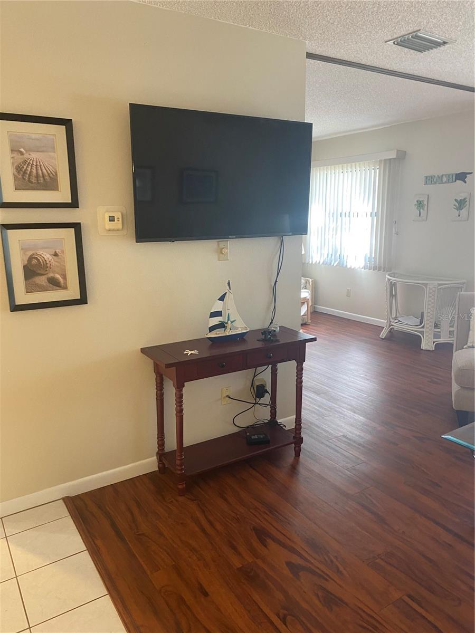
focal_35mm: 26
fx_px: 476
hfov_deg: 53.1
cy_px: 316
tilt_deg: -12.4
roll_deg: -0.1
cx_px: 238
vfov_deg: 67.3
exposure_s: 1/60
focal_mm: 4.25
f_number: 1.8
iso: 250
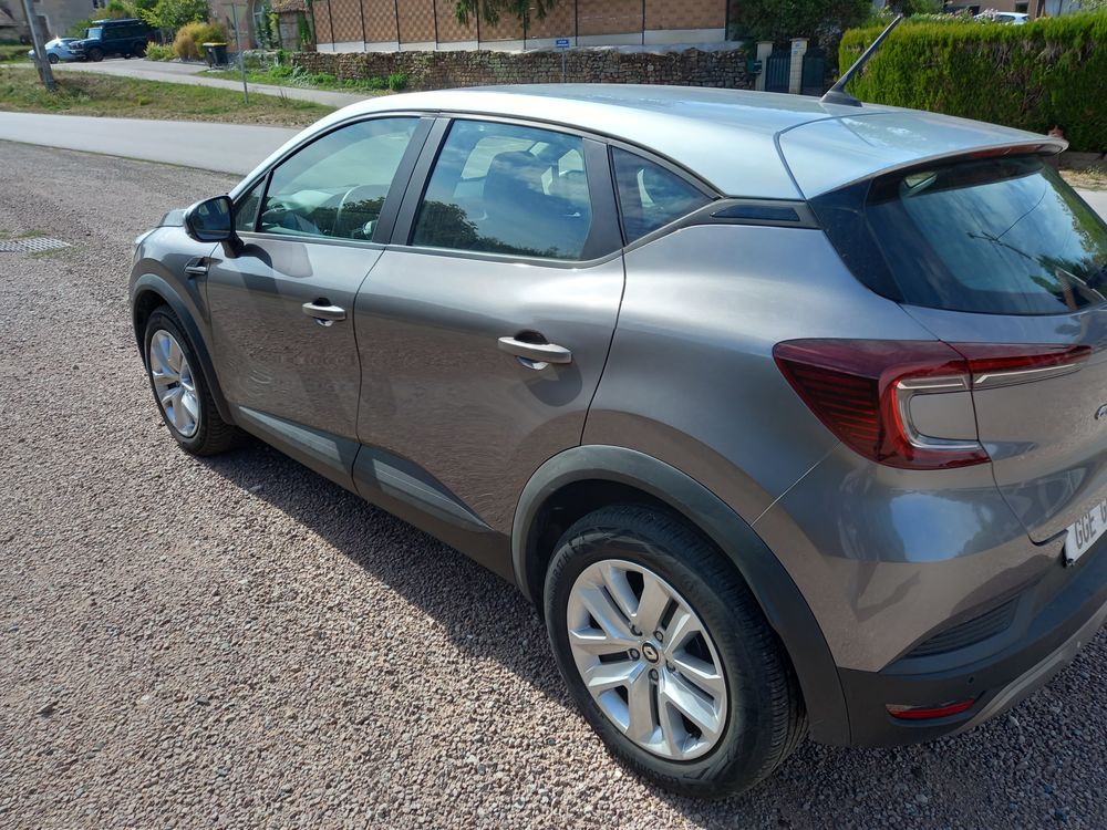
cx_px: 554
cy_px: 415
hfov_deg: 69.4
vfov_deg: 54.9
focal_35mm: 25
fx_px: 799
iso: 25
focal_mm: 4.6
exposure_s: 1/348
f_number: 2
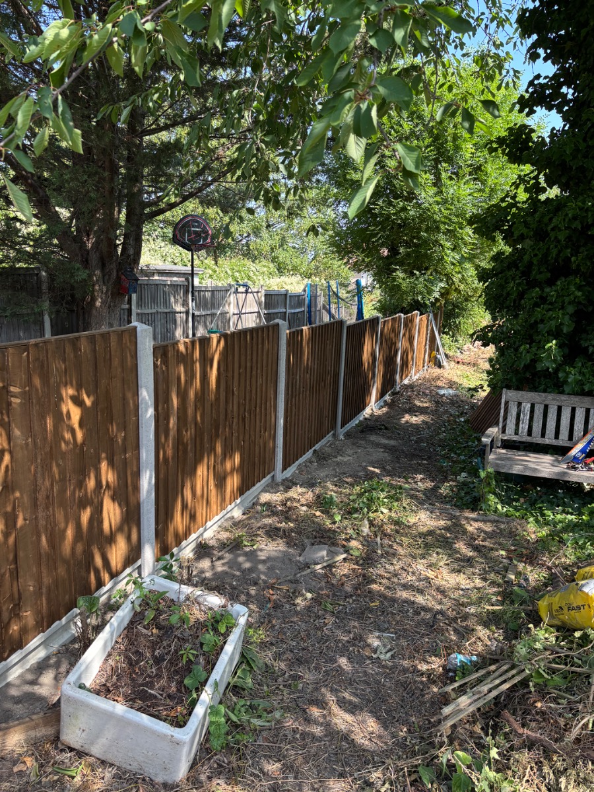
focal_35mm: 26
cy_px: 396
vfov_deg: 67.3
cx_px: 297
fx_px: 595
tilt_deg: -10.9
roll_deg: -3.0
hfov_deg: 53.1
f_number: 1.6
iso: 50
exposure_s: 1/366
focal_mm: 5.96
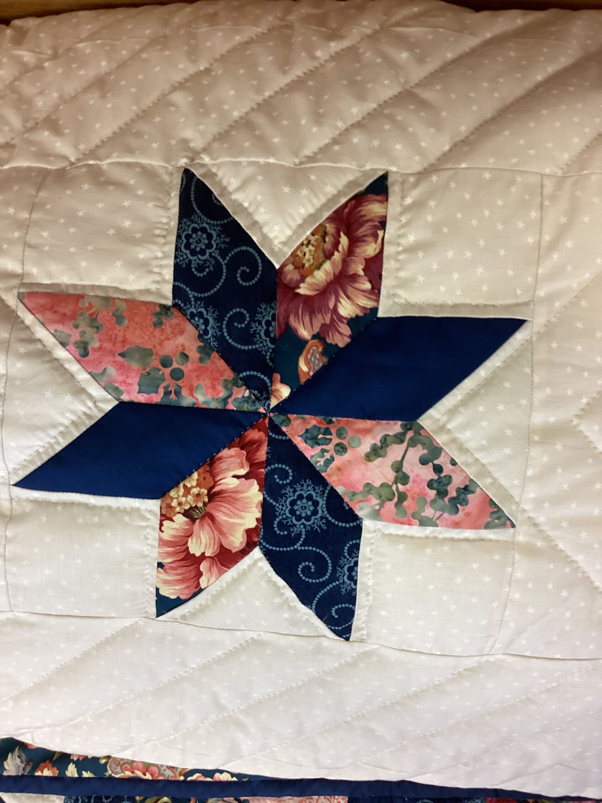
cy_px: 402
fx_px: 719
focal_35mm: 31
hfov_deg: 45.4
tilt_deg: -85.1
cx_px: 301
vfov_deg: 58.4
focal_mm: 3.3
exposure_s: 1/50
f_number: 2.4
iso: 100
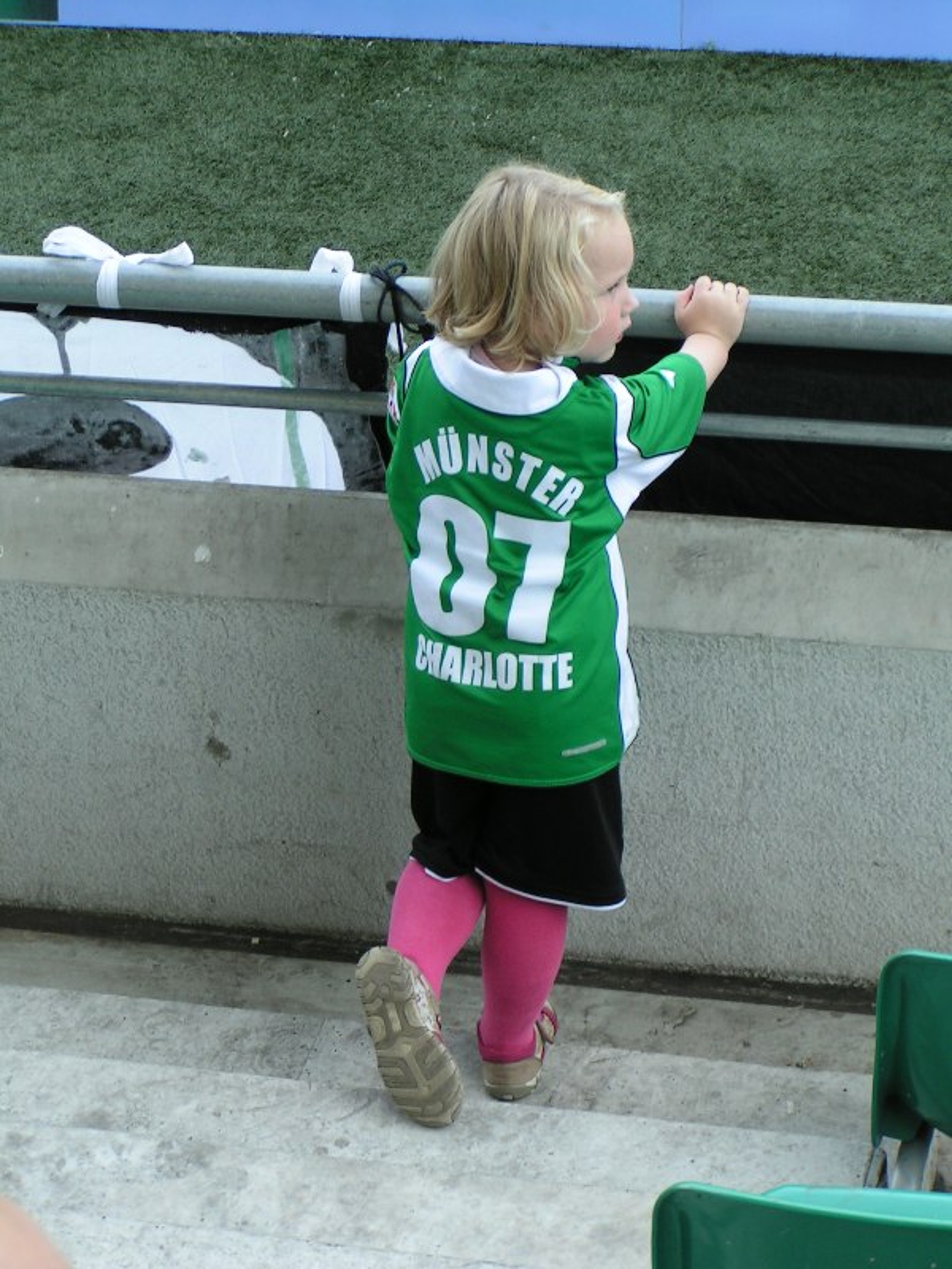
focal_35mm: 114
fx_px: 4180
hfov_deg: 13.0
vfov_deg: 17.3
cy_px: 634
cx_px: 476
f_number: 4.5
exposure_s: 1/200
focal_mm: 17.4
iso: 50
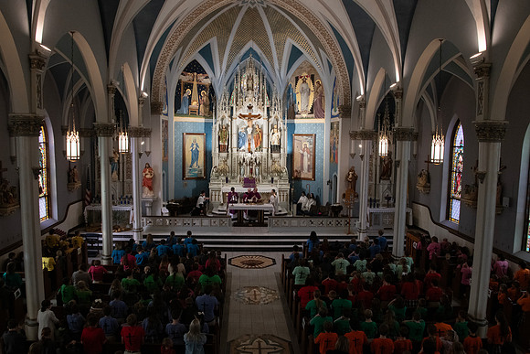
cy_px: 177
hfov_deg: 63.4
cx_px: 262
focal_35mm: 29
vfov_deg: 44.8
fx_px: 429
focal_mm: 28
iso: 4000
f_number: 10
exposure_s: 1/100
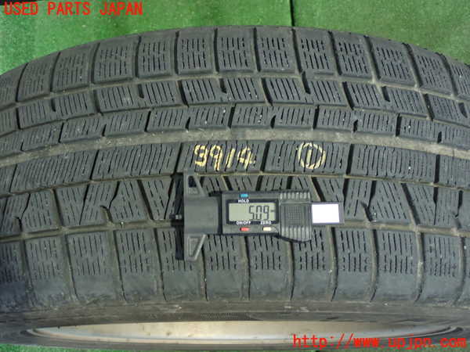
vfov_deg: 30.9
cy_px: 176
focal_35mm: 47
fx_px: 638
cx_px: 235
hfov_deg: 40.4
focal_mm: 8.4
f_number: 3.1
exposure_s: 1/15
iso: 800
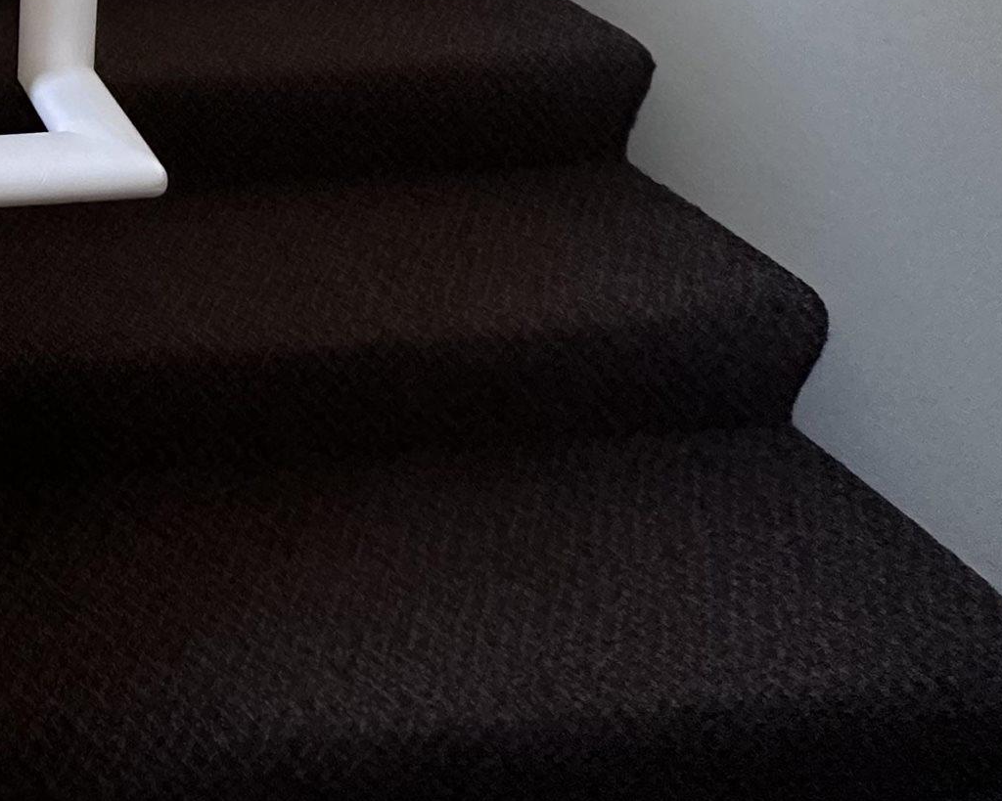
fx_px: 1216
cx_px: -318
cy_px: -261
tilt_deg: -13.2
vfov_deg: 29.0
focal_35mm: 41
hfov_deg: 32.7
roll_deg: +1.6
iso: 400
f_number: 2.2
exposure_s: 1/60
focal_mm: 2.22
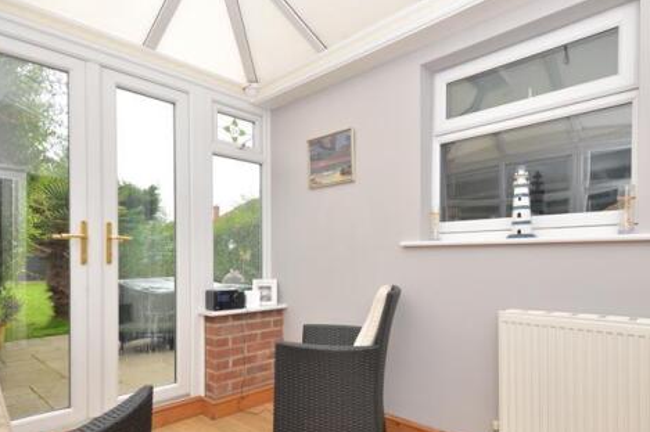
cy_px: 254
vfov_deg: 59.0
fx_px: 379
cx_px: 362
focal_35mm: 21
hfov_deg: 80.9
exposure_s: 1/80
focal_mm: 10
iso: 500
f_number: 8
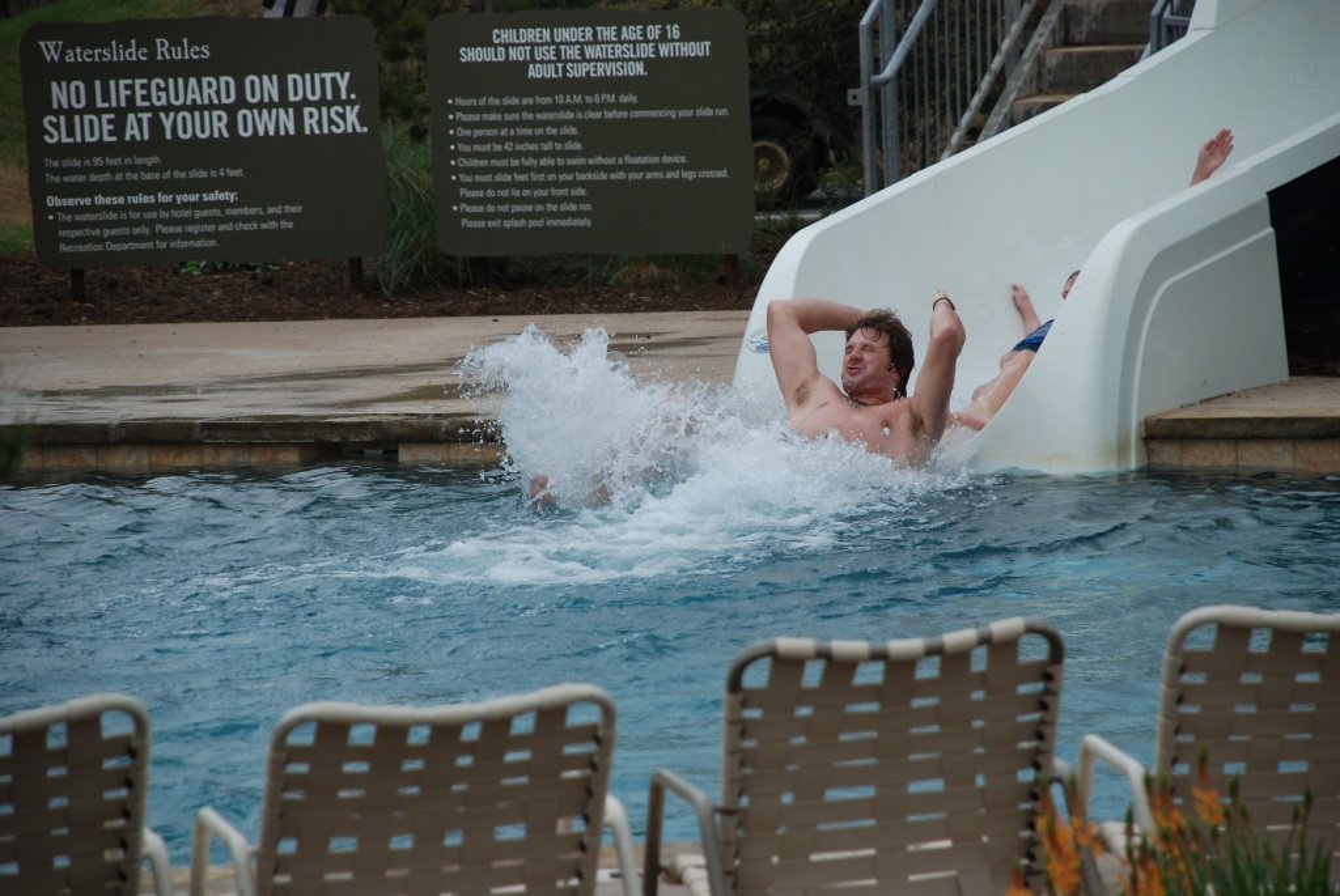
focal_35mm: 202
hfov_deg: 10.1
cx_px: 670
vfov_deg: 6.8
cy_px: 448
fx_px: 7545
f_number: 5.6
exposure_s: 1/500
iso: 280
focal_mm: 135
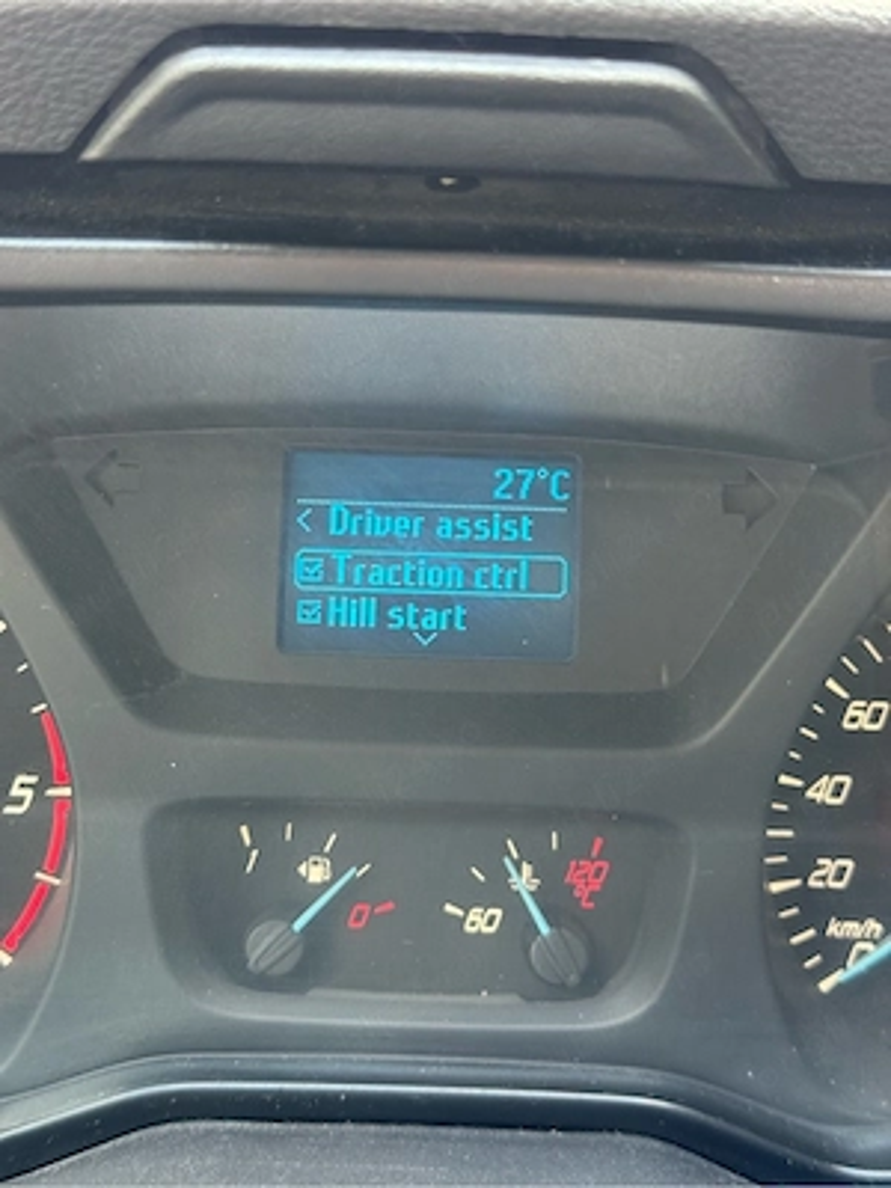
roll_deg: -2.6
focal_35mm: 48
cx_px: 446
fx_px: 1647
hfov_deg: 30.3
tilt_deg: -26.8
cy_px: 594
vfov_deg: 39.7
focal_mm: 6.76
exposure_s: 1/60
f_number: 1.78
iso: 200
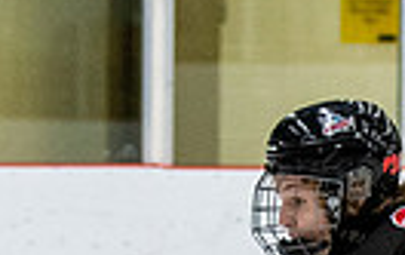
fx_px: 7308
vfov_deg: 2.0
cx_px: 598
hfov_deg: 3.2
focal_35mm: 661
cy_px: 424
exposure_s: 1/640
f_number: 2.8
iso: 1400
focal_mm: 75
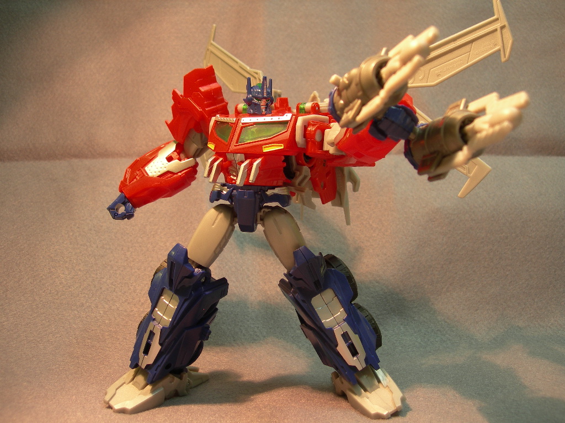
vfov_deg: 37.7
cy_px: 212
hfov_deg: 49.0
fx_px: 620
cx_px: 282
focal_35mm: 38
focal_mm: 7.8
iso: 50
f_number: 2.8
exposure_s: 1/12
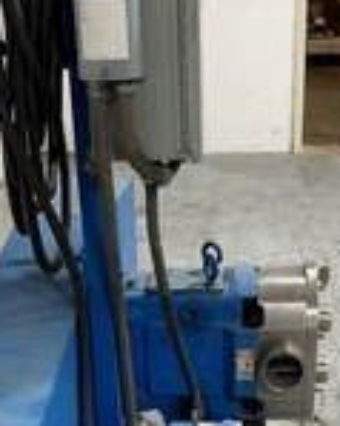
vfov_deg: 26.7
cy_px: 406
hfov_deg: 22.5
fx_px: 856
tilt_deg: -24.2
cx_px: 171
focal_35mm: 68
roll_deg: +0.4
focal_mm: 4.25
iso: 250
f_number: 1.8
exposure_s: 1/60
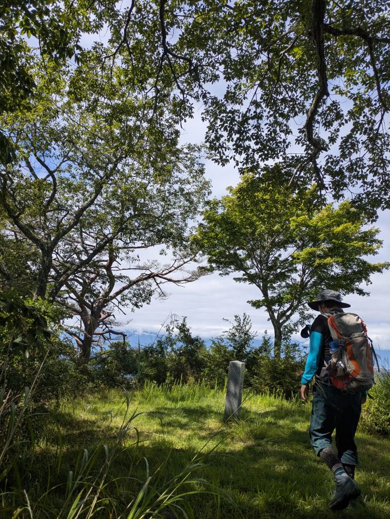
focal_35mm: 25
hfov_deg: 54.9
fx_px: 375
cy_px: 260
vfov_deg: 69.4
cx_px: 195
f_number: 1.89
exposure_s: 1/1869
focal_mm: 5.43
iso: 51
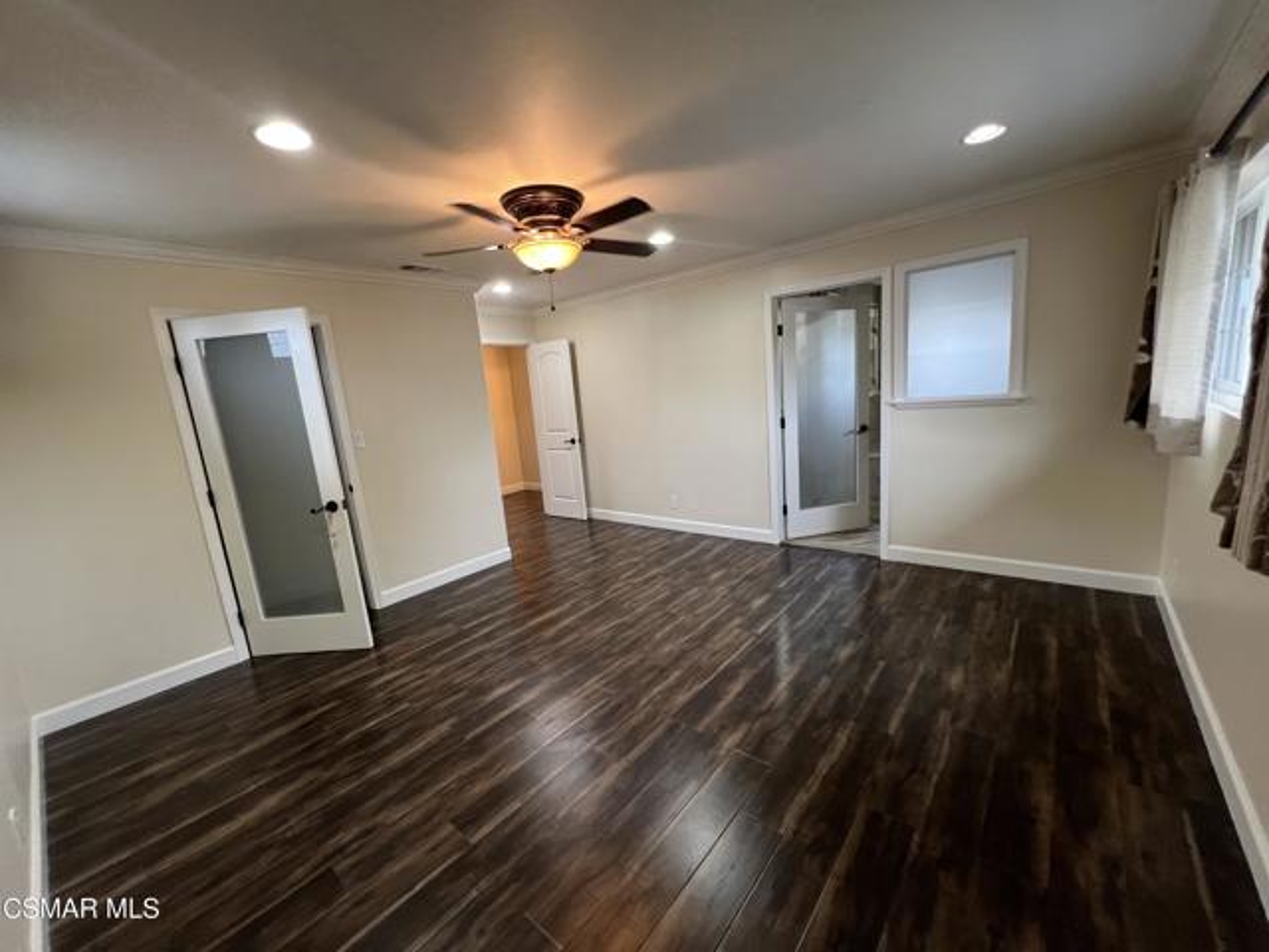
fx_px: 477
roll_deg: +5.0
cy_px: 476
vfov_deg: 89.9
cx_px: 634
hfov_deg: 106.2
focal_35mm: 13
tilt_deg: -9.9
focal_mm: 1.57
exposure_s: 1/60
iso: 200
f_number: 1.8
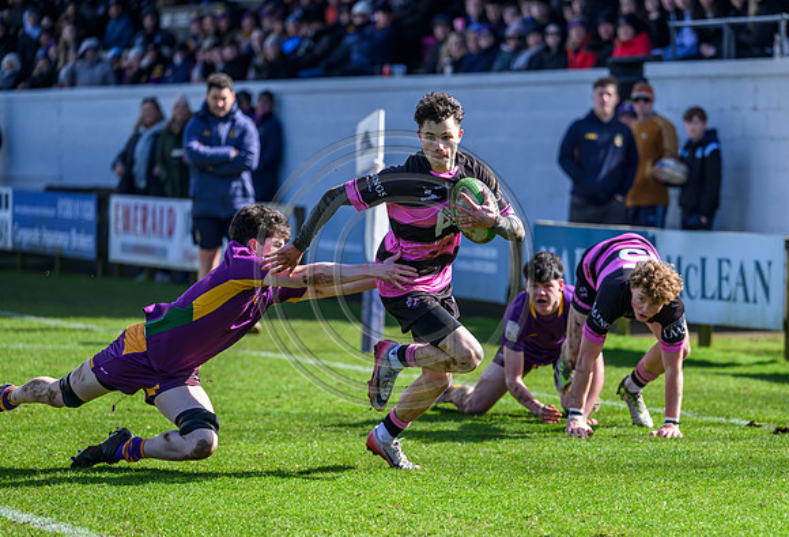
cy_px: 332
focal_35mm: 237
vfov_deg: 5.9
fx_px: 5231
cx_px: 506
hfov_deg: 8.6
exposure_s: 1/2000
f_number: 3.5
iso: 640
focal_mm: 185
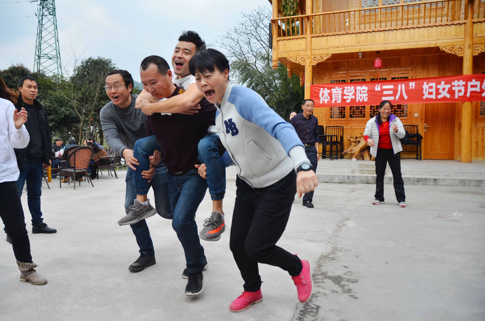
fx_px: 363
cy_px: 160
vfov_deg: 47.7
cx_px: 242
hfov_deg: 67.5
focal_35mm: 27
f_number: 3.5
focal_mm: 18
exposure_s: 1/1600
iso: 250
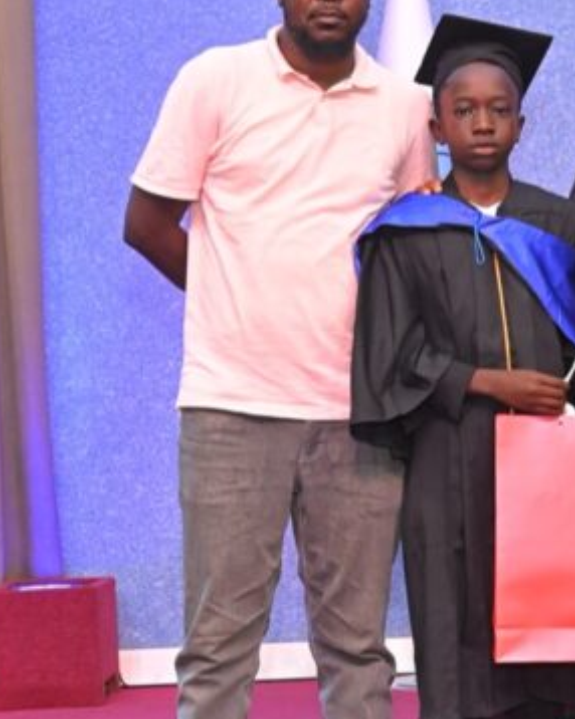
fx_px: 2172
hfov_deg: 15.0
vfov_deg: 18.8
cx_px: 456
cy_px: 324
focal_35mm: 102
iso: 3200
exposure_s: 1/200
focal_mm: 38
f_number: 5.6
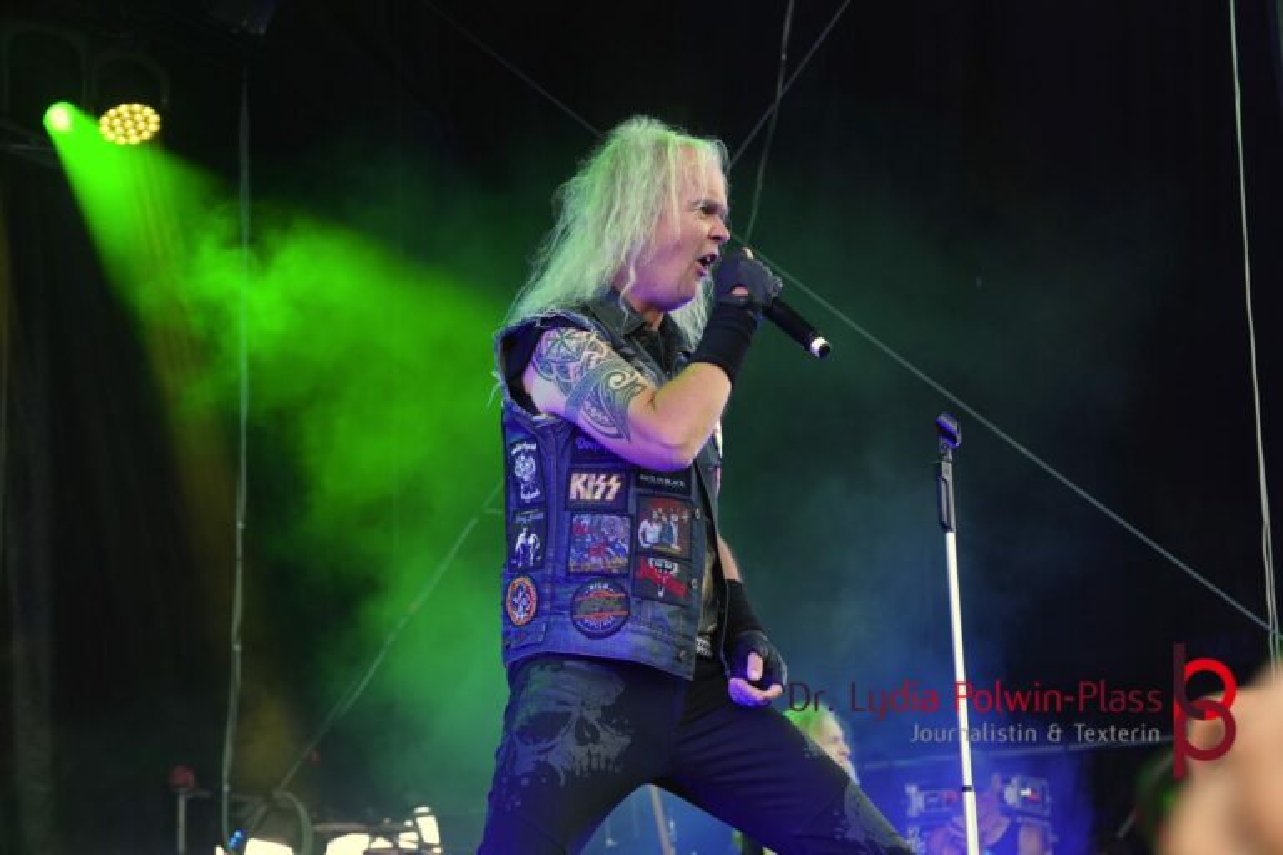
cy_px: 428
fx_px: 3261
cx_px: 642
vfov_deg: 14.9
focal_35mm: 92
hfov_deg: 22.3
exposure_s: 1/160
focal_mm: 61
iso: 800
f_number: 4.5
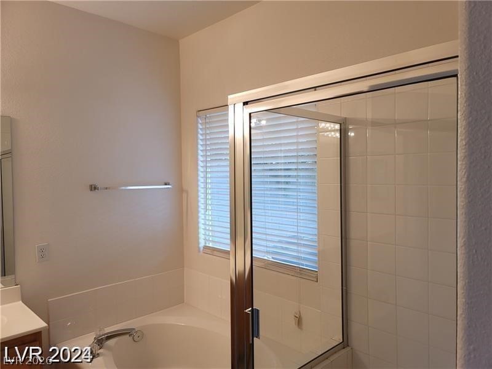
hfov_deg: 69.4
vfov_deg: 54.9
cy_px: 184
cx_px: 246
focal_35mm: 25
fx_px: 355
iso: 160
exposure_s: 1/120
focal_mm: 7
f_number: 1.8
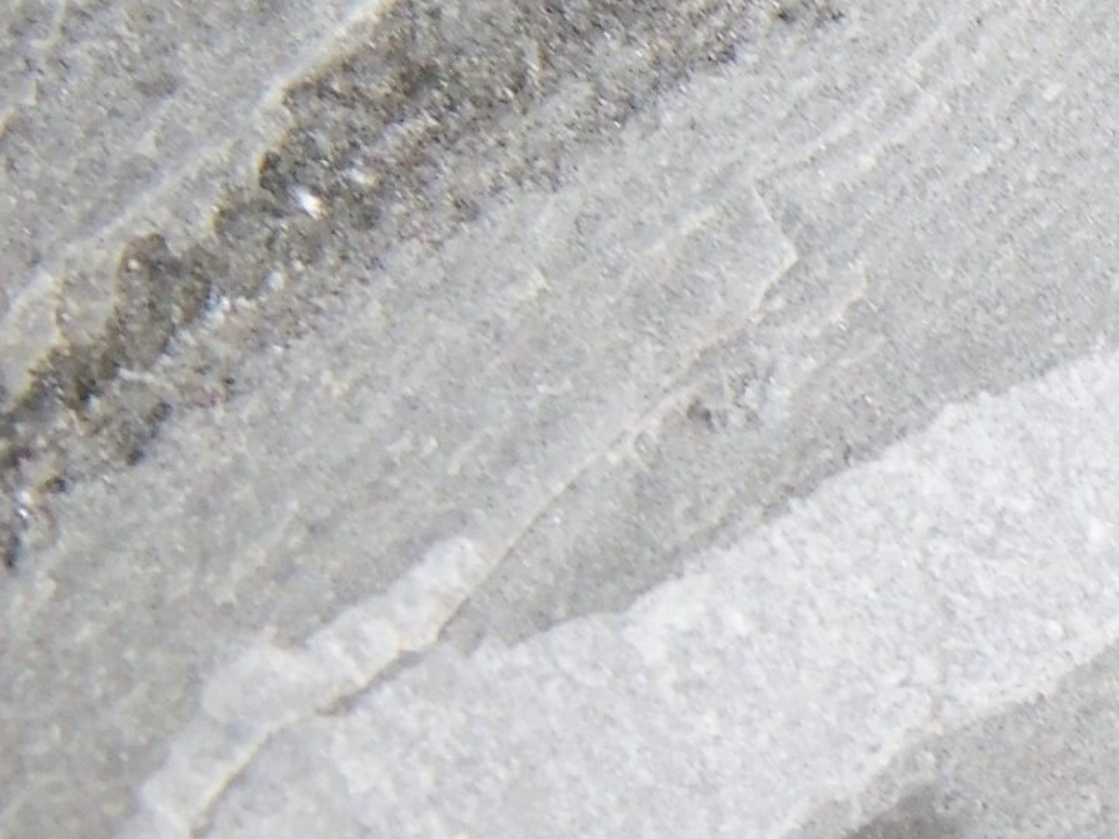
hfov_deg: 3.9
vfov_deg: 3.0
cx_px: 1598
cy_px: 839
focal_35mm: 502
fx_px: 16225
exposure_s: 1/50
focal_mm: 26.3
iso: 125
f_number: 5.1
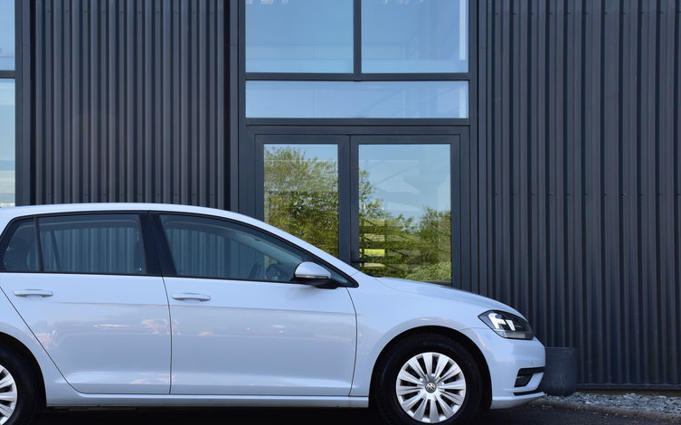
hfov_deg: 31.3
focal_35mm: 65
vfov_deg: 20.0
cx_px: 237
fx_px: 1206
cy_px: 249
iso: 400
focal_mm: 32
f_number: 9
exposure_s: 1/125
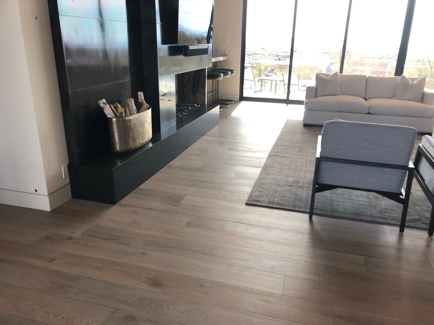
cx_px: 217
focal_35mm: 28
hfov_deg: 63.4
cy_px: 162
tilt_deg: -18.0
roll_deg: +0.4
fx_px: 351
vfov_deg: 49.7
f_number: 1.8
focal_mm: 4
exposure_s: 1/120
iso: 64
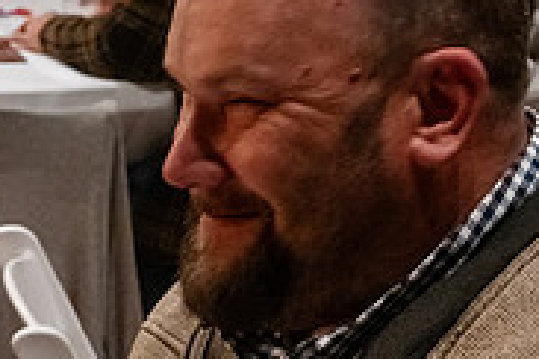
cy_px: 228
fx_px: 2186
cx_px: 247
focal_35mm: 146
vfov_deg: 9.4
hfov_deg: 14.1
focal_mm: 46
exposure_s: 1/40
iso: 6400
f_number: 9
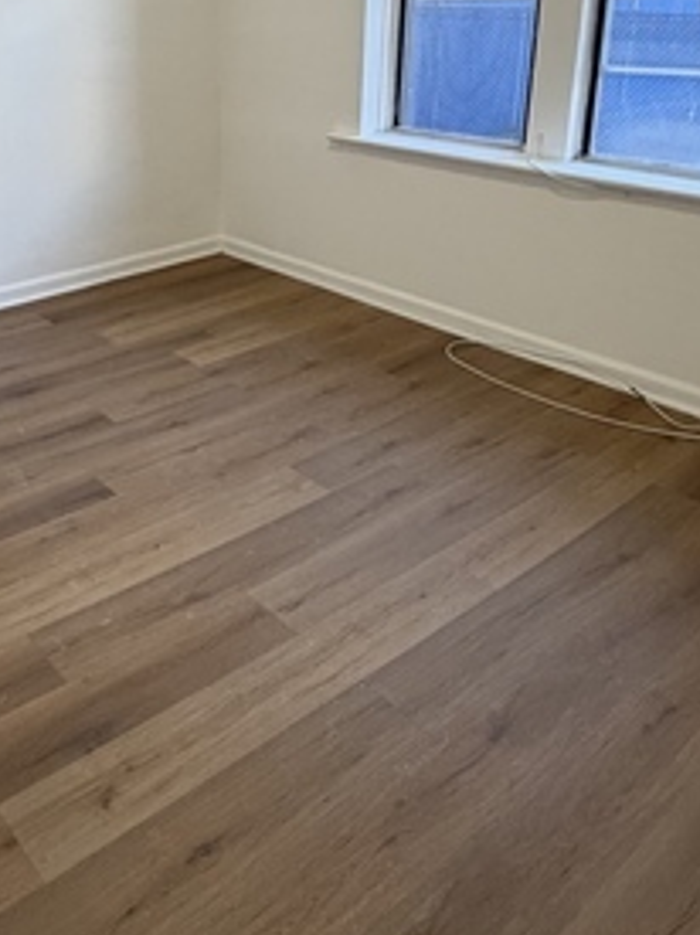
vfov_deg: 52.2
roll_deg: +1.0
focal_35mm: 34
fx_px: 917
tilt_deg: -18.1
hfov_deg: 40.9
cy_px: 264
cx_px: 197
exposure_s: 1/120
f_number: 2.2
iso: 320
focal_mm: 2.22
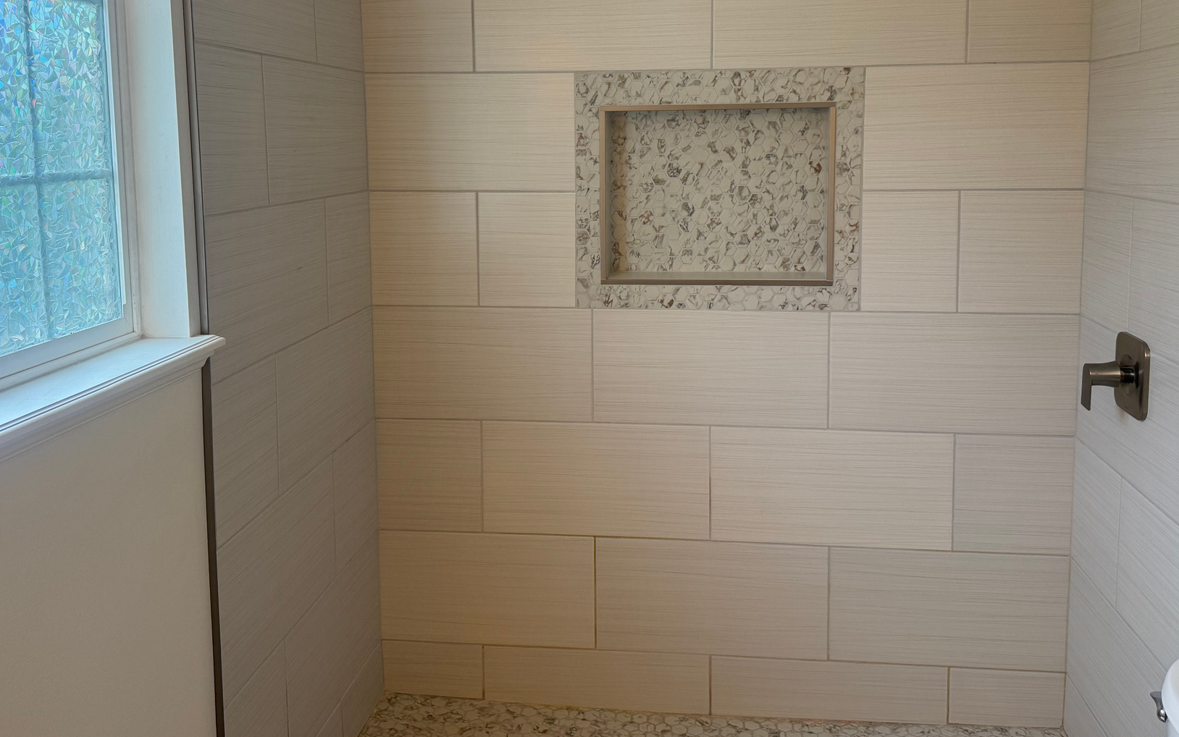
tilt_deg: -6.5
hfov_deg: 59.6
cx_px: 592
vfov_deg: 39.0
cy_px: 243
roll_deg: +0.5
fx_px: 1028
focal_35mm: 32
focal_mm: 6.76
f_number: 1.78
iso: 100
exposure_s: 1/142
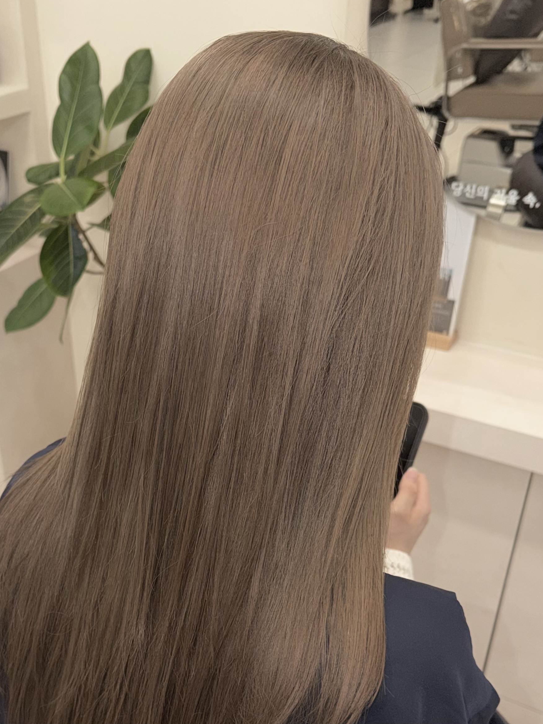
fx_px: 523
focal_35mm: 25
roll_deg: -0.3
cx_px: 267
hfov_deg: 54.9
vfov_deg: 69.4
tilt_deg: -34.0
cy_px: 349
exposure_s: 1/123
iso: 50
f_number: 1.78
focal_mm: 6.76
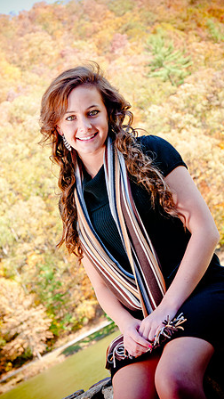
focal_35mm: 82
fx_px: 866
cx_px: 96
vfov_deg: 25.9
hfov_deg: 14.7
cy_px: 200
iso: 200
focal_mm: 52
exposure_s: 1/60
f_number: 5.6
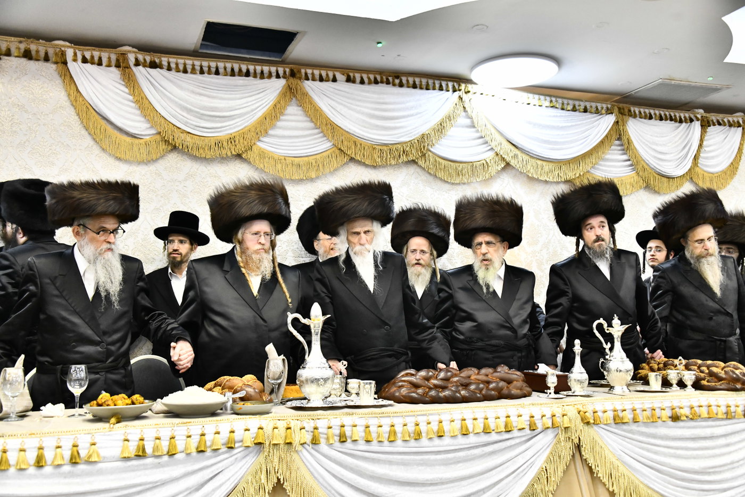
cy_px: 248
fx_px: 786
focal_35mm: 38
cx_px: 372
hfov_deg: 50.7
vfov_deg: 35.0
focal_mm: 38
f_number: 5.6
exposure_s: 1/250
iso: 3200
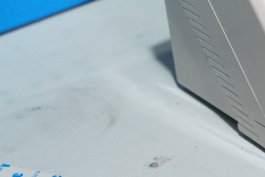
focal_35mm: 249
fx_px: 1833
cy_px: -48
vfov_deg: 5.5
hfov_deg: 8.2
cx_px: 342
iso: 2500
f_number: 5
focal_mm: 70
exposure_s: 1/125
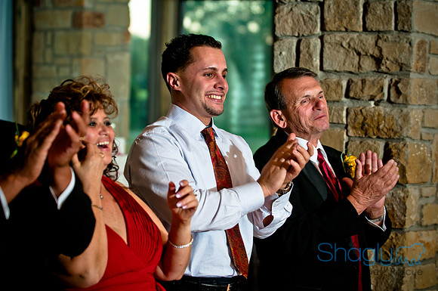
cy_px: 146
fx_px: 1458
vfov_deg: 11.4
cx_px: 219
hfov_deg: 17.1
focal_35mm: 120
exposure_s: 1/125
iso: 400
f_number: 2.8
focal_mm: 80
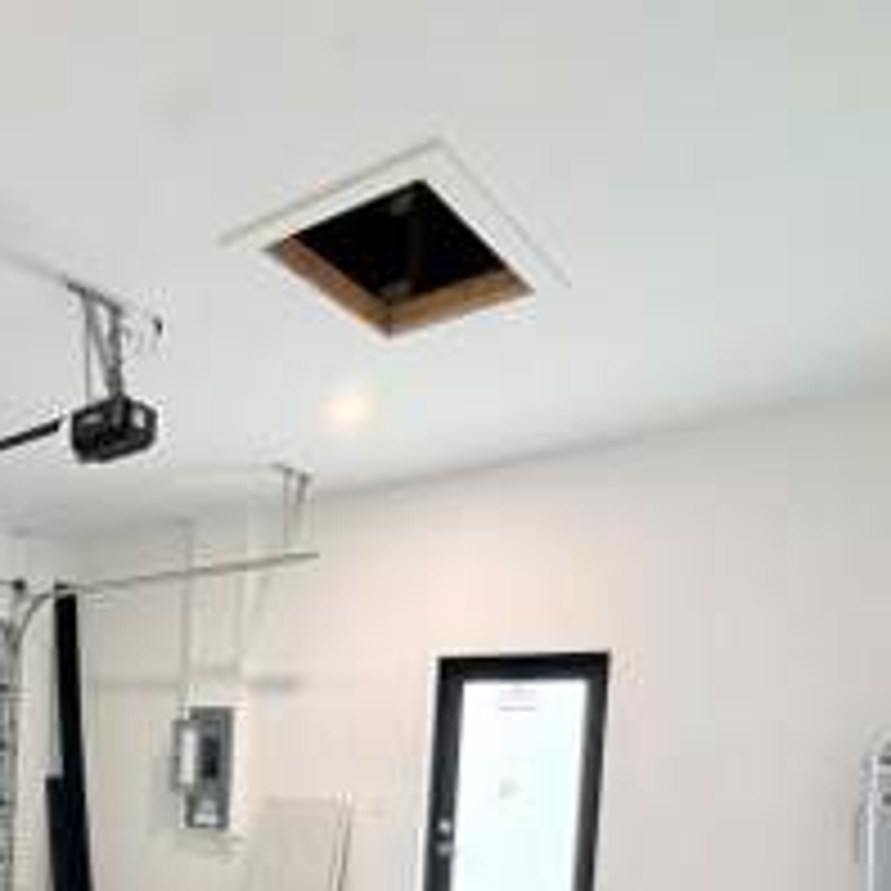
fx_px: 874
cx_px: 68
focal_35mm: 30
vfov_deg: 49.2
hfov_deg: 47.7
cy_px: 774
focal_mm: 2.22
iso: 500
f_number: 2.2
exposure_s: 1/60
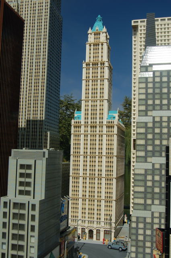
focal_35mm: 39
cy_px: 129
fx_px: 279
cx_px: 86
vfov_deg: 49.6
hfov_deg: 34.1
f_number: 9
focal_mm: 26
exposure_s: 1/320
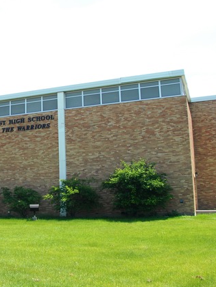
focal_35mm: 44
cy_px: 144
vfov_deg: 42.9
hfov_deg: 31.8
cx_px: 38
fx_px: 366
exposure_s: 1/640
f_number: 6.3
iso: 200
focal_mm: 20
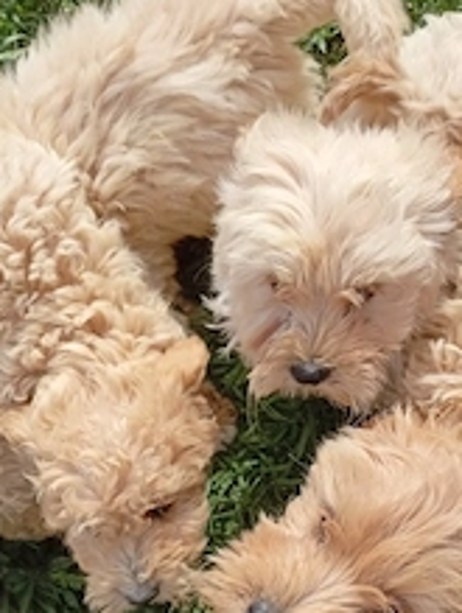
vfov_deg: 38.4
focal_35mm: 49
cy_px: 414
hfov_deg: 29.7
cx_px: 277
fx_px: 869
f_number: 1.8
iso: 50
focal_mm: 3.84
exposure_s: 1/769
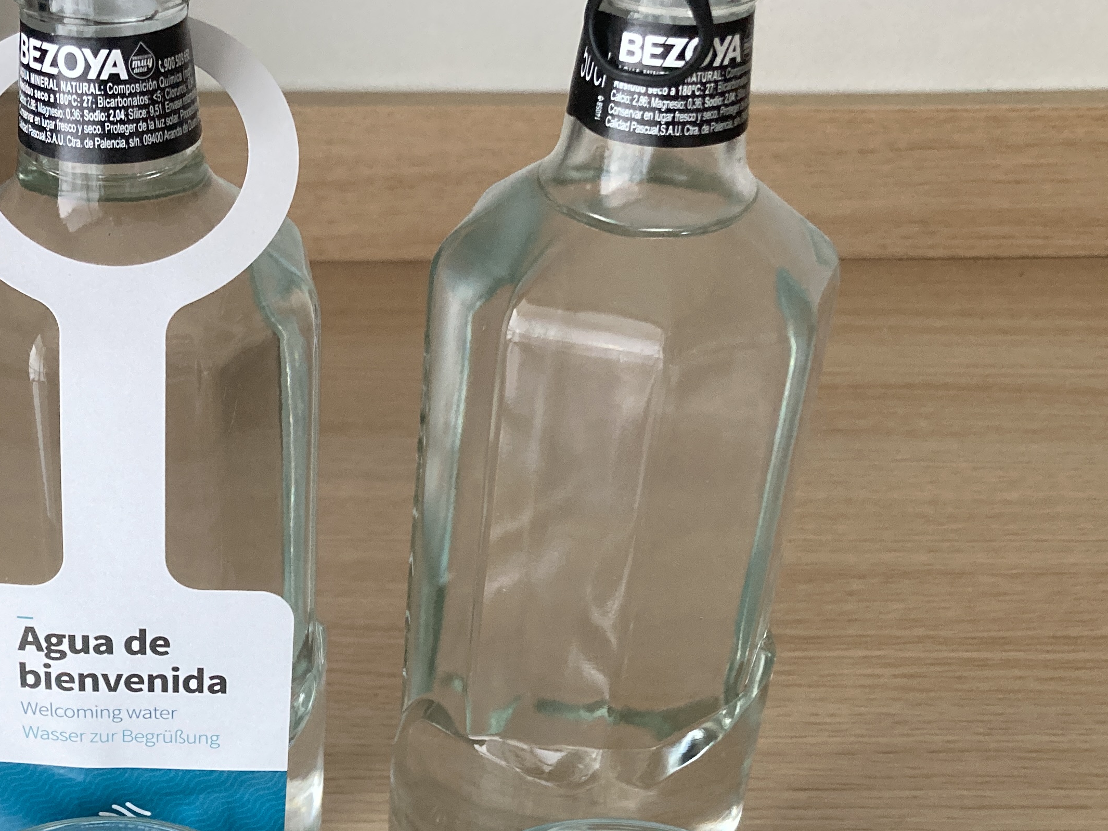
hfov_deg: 35.4
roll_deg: -0.4
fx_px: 1697
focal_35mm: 53
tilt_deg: -37.2
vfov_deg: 26.8
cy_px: 718
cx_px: 288
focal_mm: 3.99
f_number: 1.8
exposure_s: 1/60
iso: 200
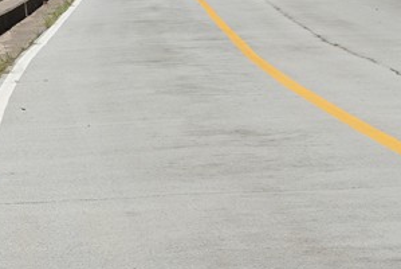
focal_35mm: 234
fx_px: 2609
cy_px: -55
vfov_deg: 5.9
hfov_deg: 8.7
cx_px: -27
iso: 100
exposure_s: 1/125
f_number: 13
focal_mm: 35
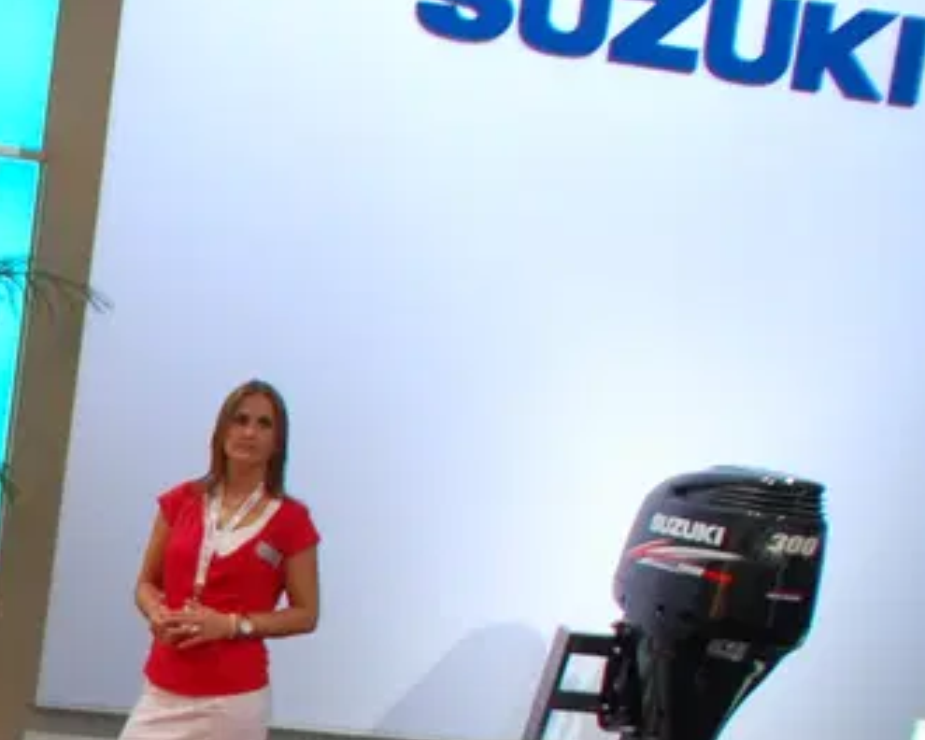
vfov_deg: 16.0
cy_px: 905
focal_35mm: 92
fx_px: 2519
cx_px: -715
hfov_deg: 17.2
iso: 400
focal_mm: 18
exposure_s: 1/100
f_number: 5
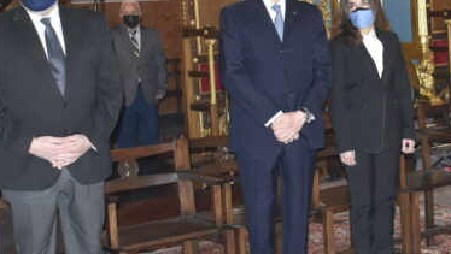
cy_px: 19
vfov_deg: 13.9
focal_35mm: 86
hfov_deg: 23.6
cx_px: 457
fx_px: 1029
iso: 1600
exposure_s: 1/60
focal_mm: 20
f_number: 5.6
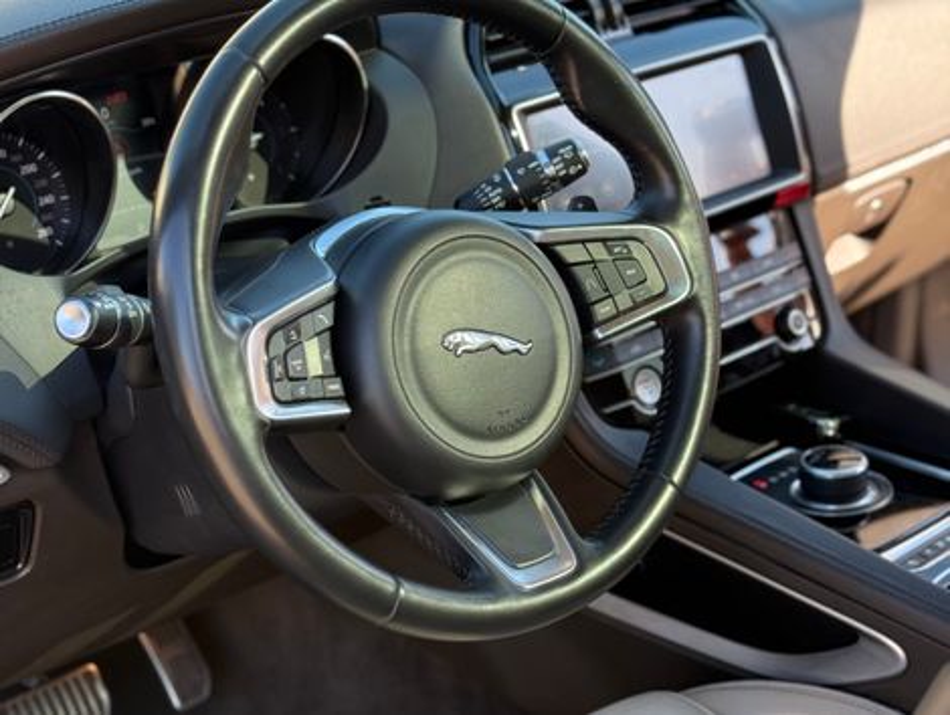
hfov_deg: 39.6
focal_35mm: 48
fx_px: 1319
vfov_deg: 30.3
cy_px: 358
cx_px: 475
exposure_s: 1/198
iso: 50
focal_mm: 6.76
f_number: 1.78
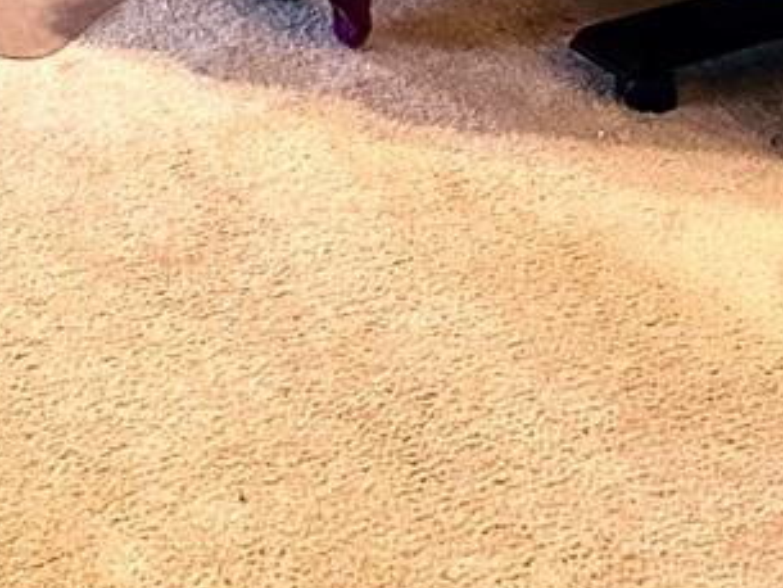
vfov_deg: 10.1
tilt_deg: -8.8
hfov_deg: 14.6
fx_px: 2851
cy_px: -876
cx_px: -367
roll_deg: +1.8
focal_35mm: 126
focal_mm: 6.86
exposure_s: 1/60
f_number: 1.78
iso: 320
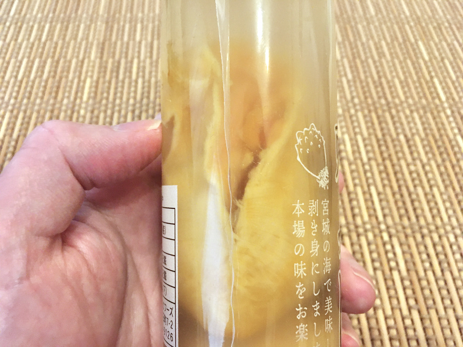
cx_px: 232
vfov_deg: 48.2
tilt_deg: -57.7
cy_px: 174
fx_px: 388
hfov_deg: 61.7
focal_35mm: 29
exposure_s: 1/20
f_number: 2.2
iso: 200
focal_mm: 4.15
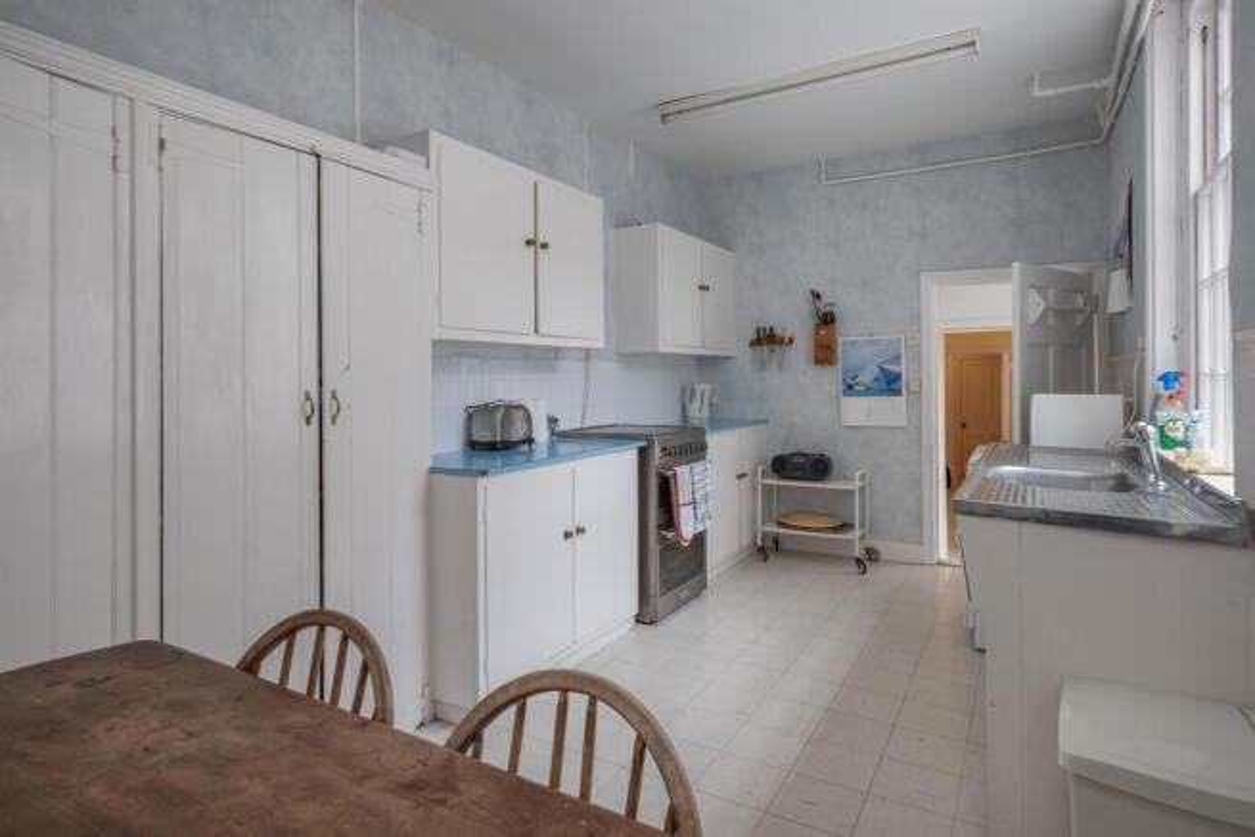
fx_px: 628
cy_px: 418
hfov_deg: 90.0
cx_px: 628
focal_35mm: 18
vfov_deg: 67.4
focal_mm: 12
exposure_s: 1/2.5
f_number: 9
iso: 200
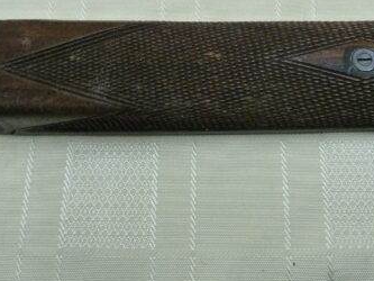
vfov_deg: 32.1
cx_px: 241
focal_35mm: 45
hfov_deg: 41.6
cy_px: 117
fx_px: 486
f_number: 3.3
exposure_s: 1/60
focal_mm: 4.1
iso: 800
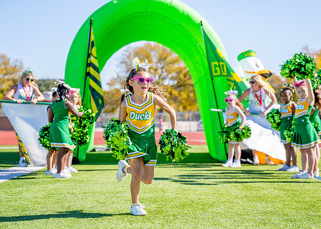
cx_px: 166
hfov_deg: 21.6
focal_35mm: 92
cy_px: 115
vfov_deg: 15.5
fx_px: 840
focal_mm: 70
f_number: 2.8
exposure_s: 1/2500
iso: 250
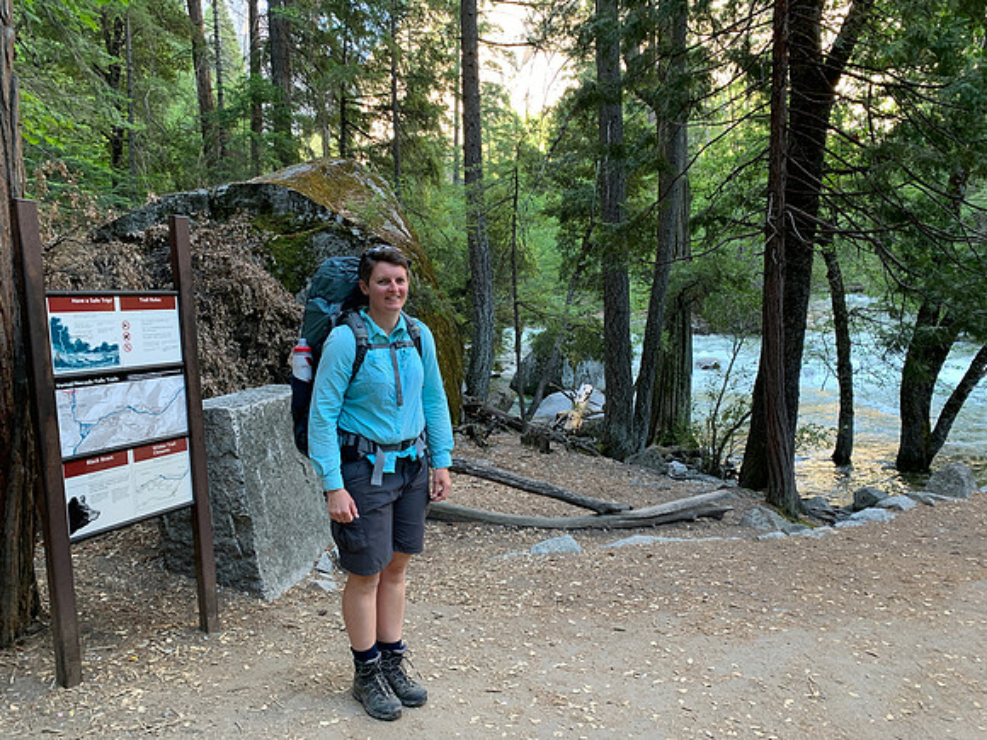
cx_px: 494
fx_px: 741
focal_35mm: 26
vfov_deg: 53.1
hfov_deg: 67.3
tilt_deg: -5.9
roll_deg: +2.3
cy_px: 370
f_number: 1.8
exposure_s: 1/60
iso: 100
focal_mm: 4.25
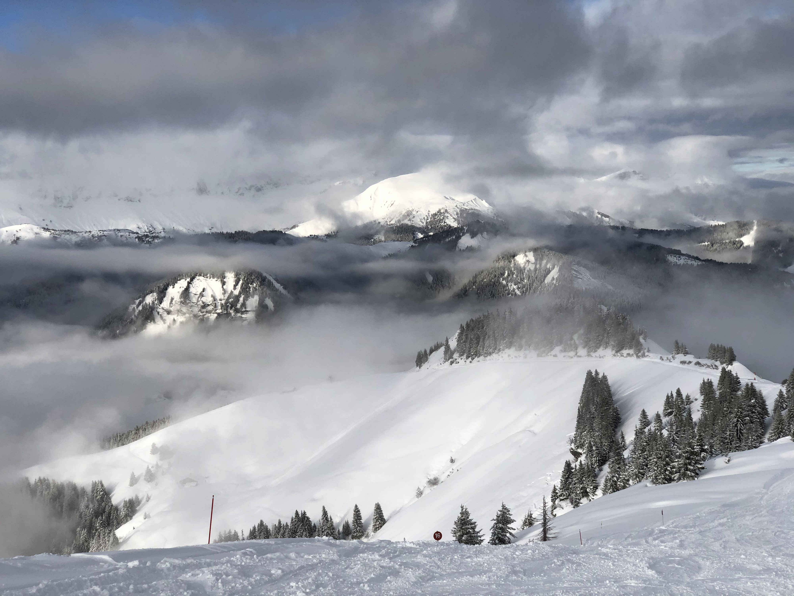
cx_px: 397
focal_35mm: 52
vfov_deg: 28.0
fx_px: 1193
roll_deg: +3.0
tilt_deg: -4.9
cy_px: 298
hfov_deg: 36.8
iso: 16
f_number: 2.4
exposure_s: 1/2558
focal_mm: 6
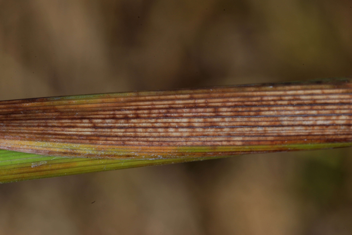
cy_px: 118
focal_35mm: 90
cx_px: 176
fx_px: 881
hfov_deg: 22.6
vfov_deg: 15.2
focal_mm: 60
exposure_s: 1/60
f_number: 36
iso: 200
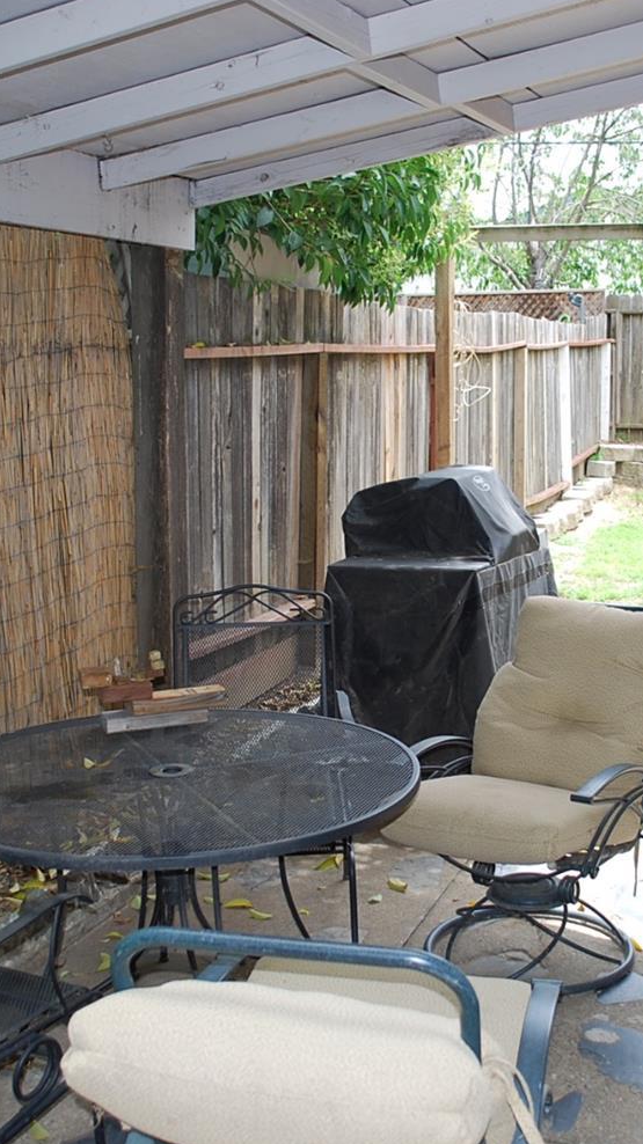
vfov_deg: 47.4
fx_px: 1305
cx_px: 417
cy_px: 571
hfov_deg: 27.6
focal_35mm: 43
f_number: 3.5
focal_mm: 18
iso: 100
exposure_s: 1/160
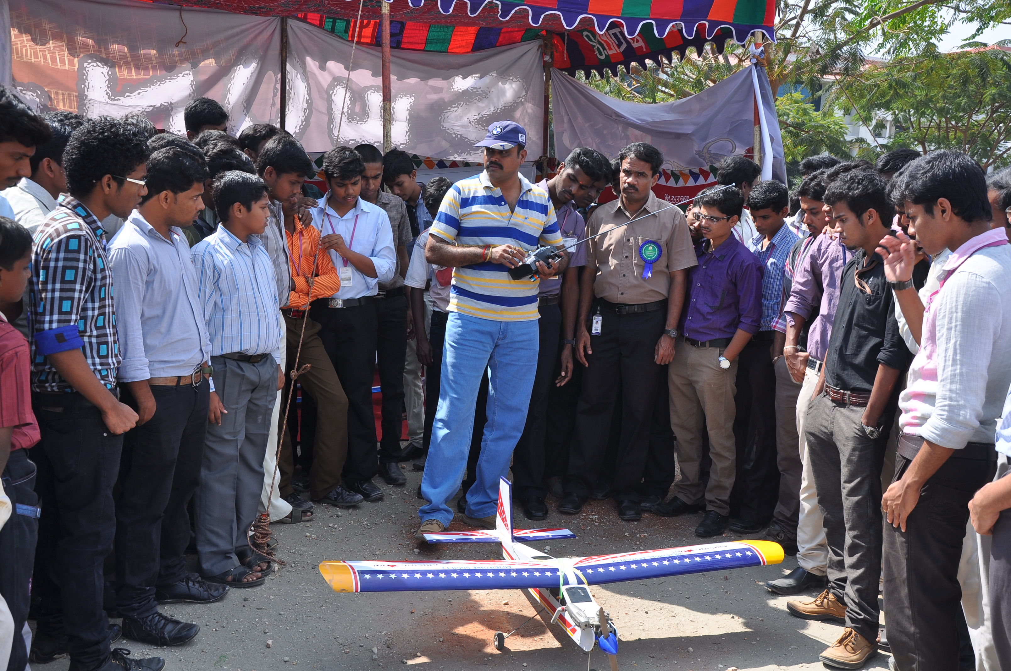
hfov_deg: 53.2
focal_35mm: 36
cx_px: 506
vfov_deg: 36.8
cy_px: 336
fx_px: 1010
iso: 200
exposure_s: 1/250
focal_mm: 24
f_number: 8
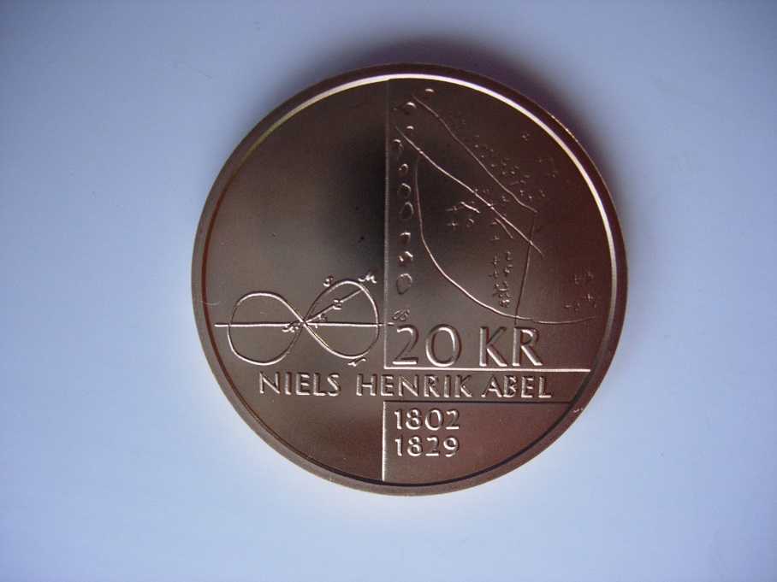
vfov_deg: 37.7
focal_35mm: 38
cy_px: 291
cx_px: 388
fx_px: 853
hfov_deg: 49.0
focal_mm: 7.8
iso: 141
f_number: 2.8
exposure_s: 1/32
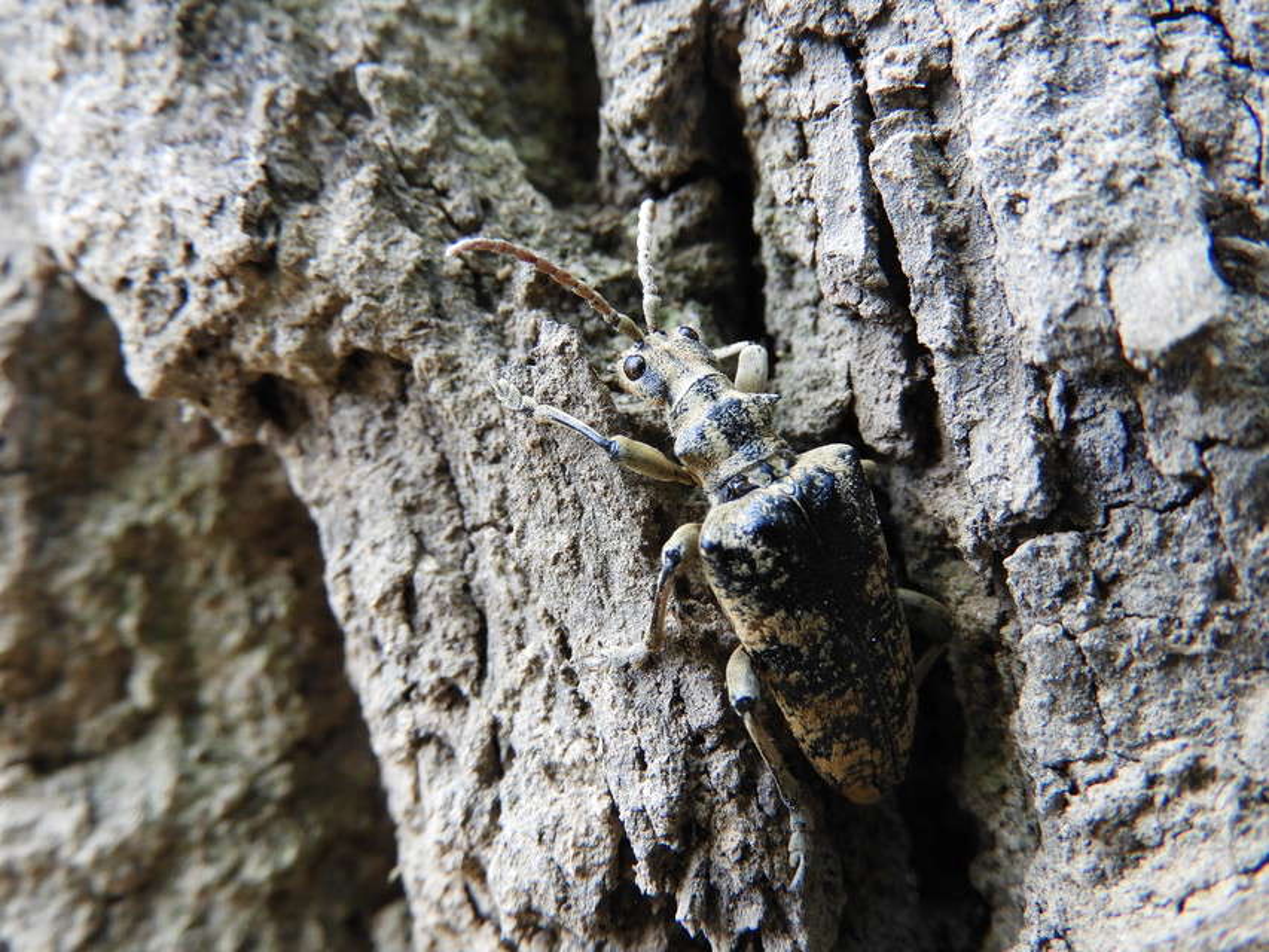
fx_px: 1100
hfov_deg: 60.0
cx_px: 634
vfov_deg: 46.8
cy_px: 476
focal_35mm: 30
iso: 220
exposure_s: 1/30
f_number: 3.5
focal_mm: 5.4
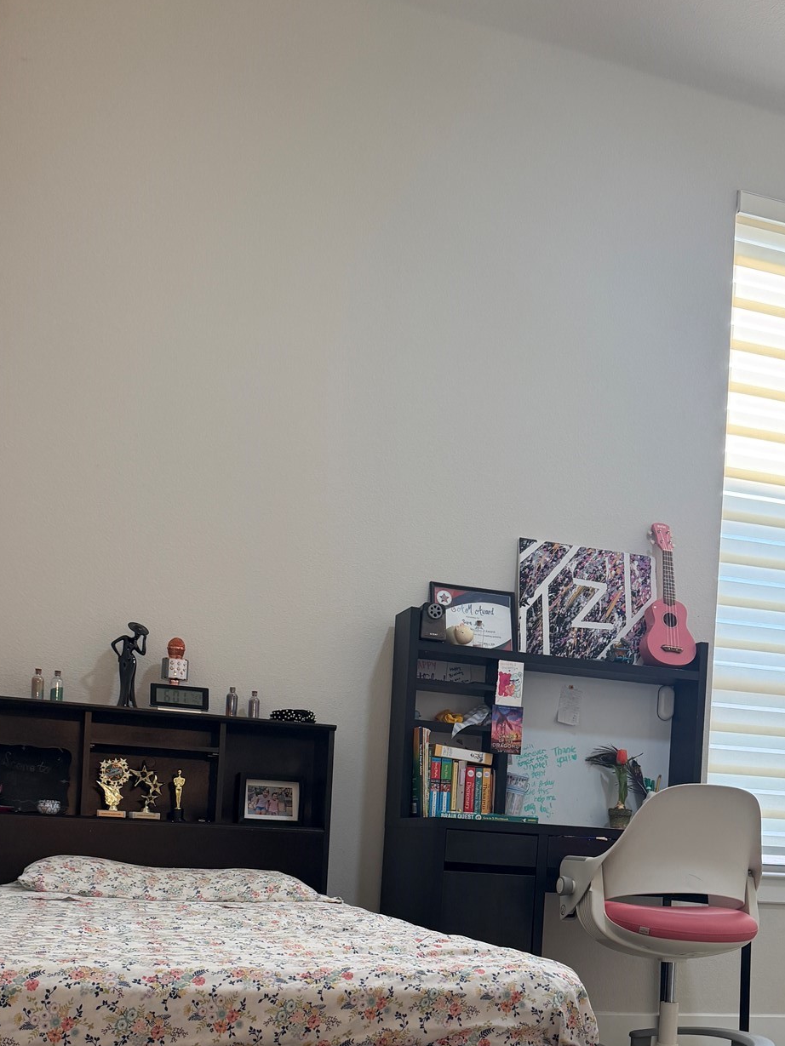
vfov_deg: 44.7
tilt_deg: +0.7
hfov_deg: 35.9
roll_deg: -3.2
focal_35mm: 40
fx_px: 1209
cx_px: 464
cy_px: 821
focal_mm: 6.76
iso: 160
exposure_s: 1/120
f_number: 1.78
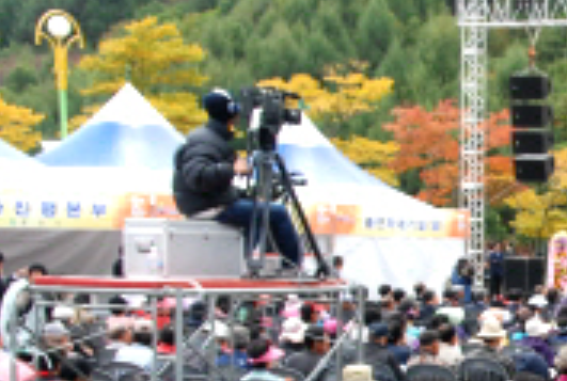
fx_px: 1737
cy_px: 344
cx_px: 746
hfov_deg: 17.4
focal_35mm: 110
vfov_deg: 12.4
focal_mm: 26
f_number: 8
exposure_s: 1/250
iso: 400
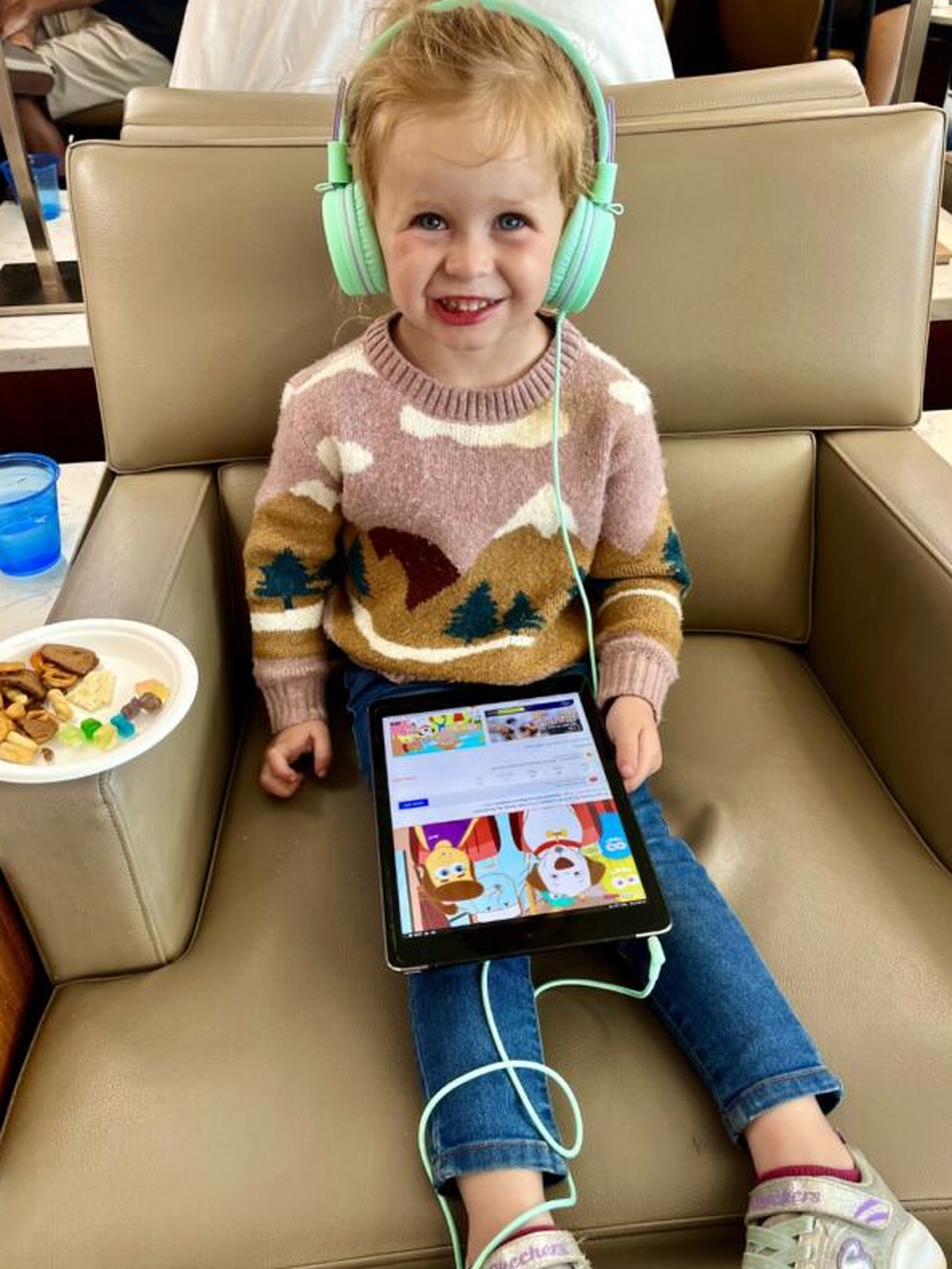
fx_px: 1027
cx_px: 454
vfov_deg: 63.4
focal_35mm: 28
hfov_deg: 49.7
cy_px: 618
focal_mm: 5.1
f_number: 1.6
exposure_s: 1/60
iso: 80
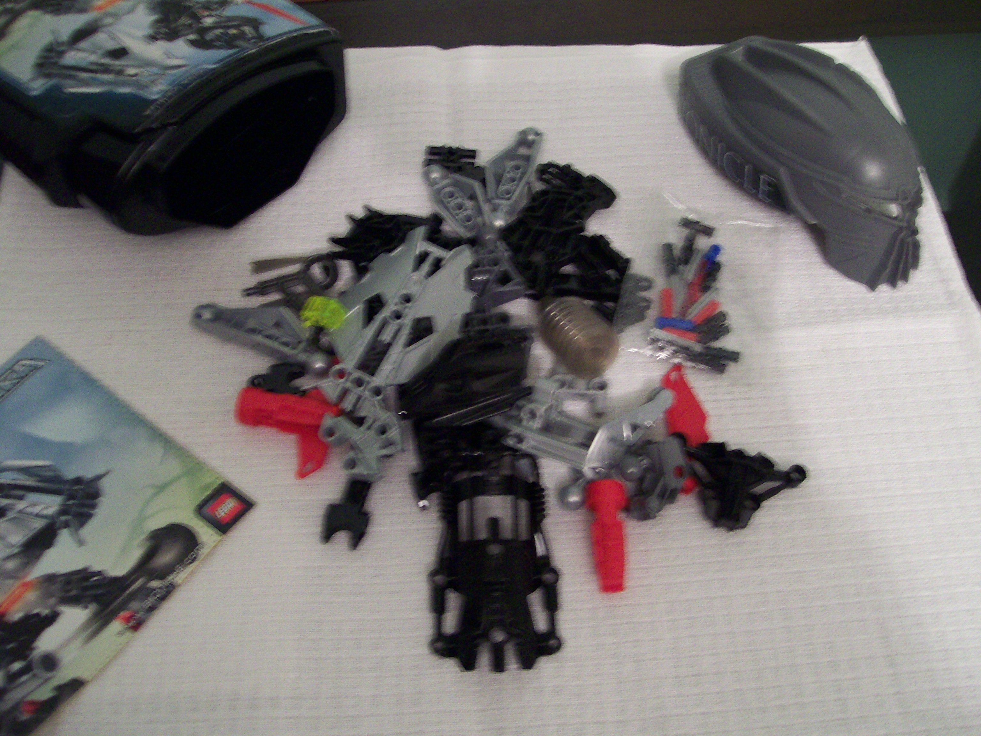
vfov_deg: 39.7
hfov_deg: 51.4
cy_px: 368
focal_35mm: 36
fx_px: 1020
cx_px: 490
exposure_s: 1/8
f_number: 2.7
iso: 160
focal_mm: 6
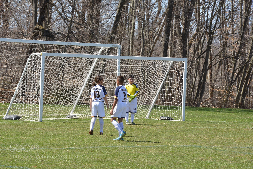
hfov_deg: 10.3
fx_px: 1406
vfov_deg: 6.9
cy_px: 84
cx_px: 126
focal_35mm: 200
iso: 640
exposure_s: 1/100
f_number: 22
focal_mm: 200
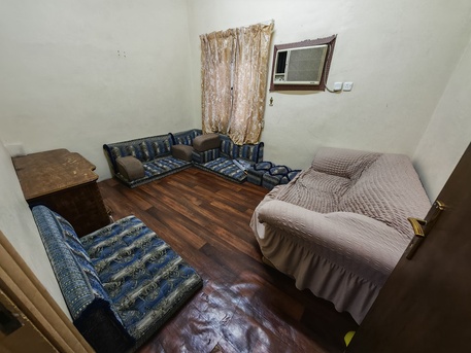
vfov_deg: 94.5
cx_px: 236
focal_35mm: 12
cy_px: 176
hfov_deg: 110.5
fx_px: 163
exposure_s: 1/20
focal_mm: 1.82
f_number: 2
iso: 800
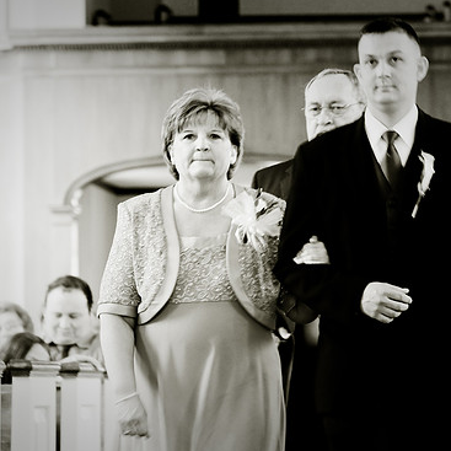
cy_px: 232
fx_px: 3022
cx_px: 229
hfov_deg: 8.5
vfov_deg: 8.5
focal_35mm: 205
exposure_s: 1/20
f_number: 4
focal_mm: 102
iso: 200
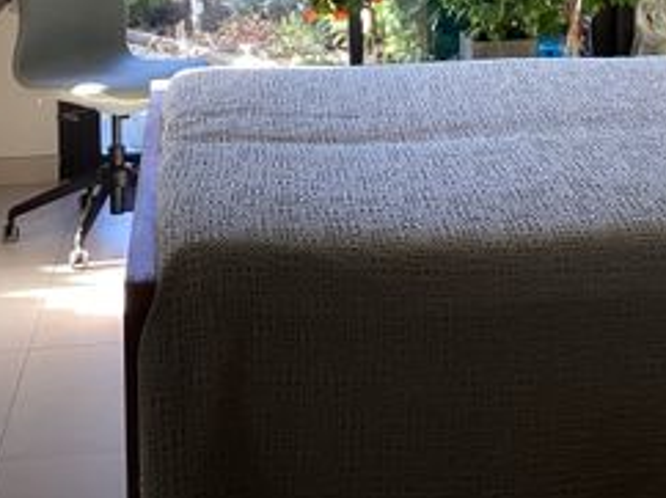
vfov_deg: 18.2
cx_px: 460
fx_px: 1480
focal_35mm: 77
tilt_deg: -4.9
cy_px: -96
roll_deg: +0.8
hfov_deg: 25.2
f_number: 2.4
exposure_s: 1/120
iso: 80
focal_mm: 3.3
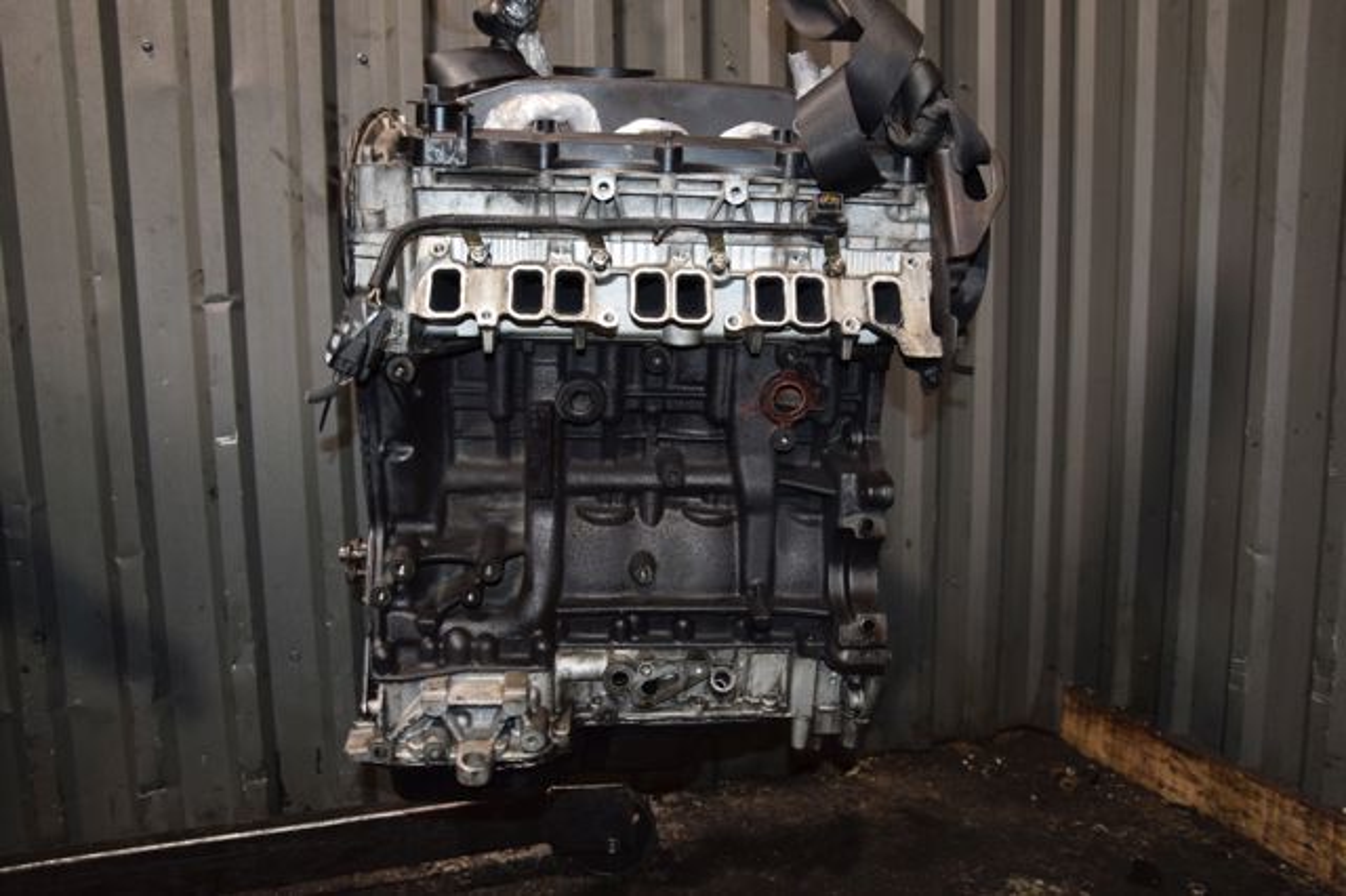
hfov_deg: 67.4
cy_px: 448
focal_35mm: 27
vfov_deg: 47.9
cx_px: 673
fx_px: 1009
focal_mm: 18
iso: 800
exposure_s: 1/60
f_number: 5
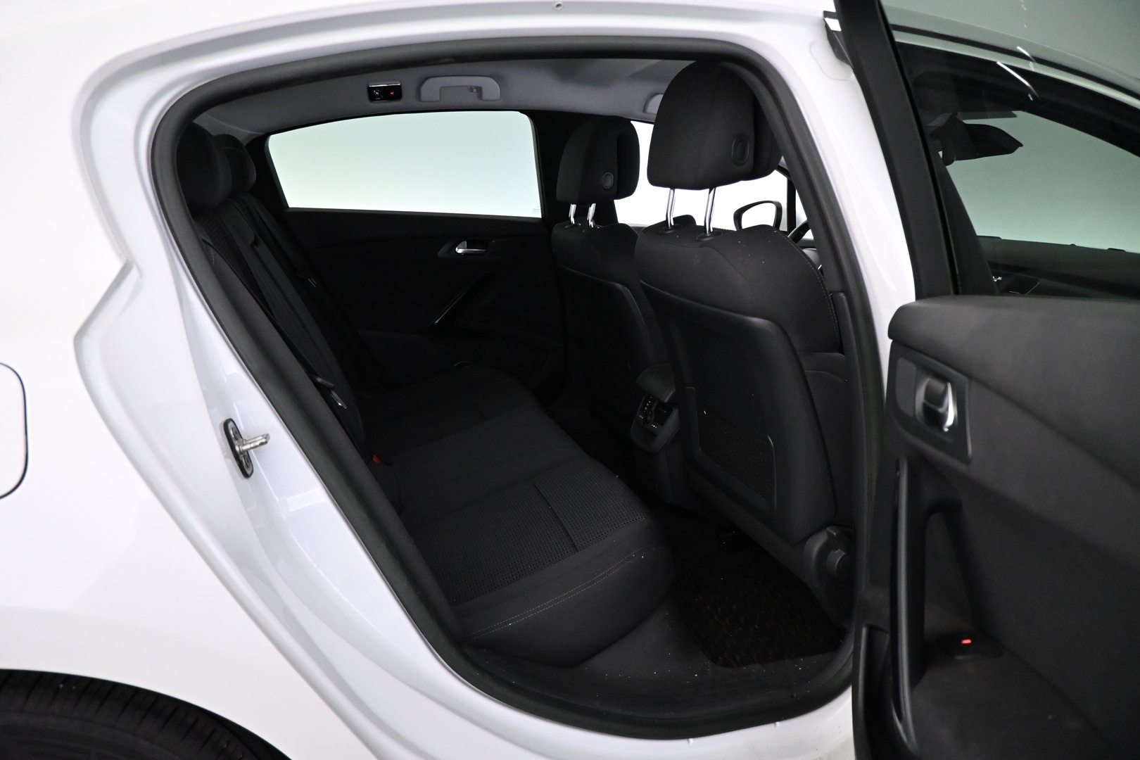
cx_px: 570
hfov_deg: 73.7
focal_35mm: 24
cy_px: 380
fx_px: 760
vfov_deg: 53.1
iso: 3200
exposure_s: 1/80
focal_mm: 16
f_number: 3.5
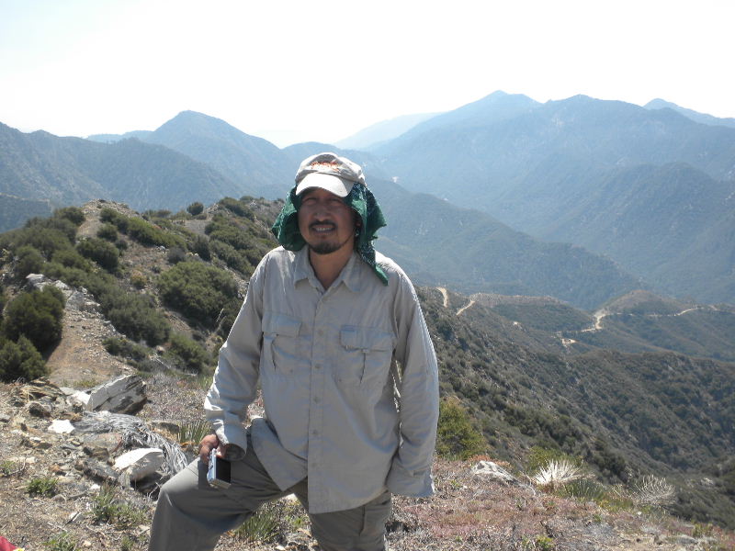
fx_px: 786
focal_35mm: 37
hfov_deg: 50.1
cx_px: 368
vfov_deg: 38.7
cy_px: 276
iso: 64
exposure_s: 1/79.4
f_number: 10
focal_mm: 6.6
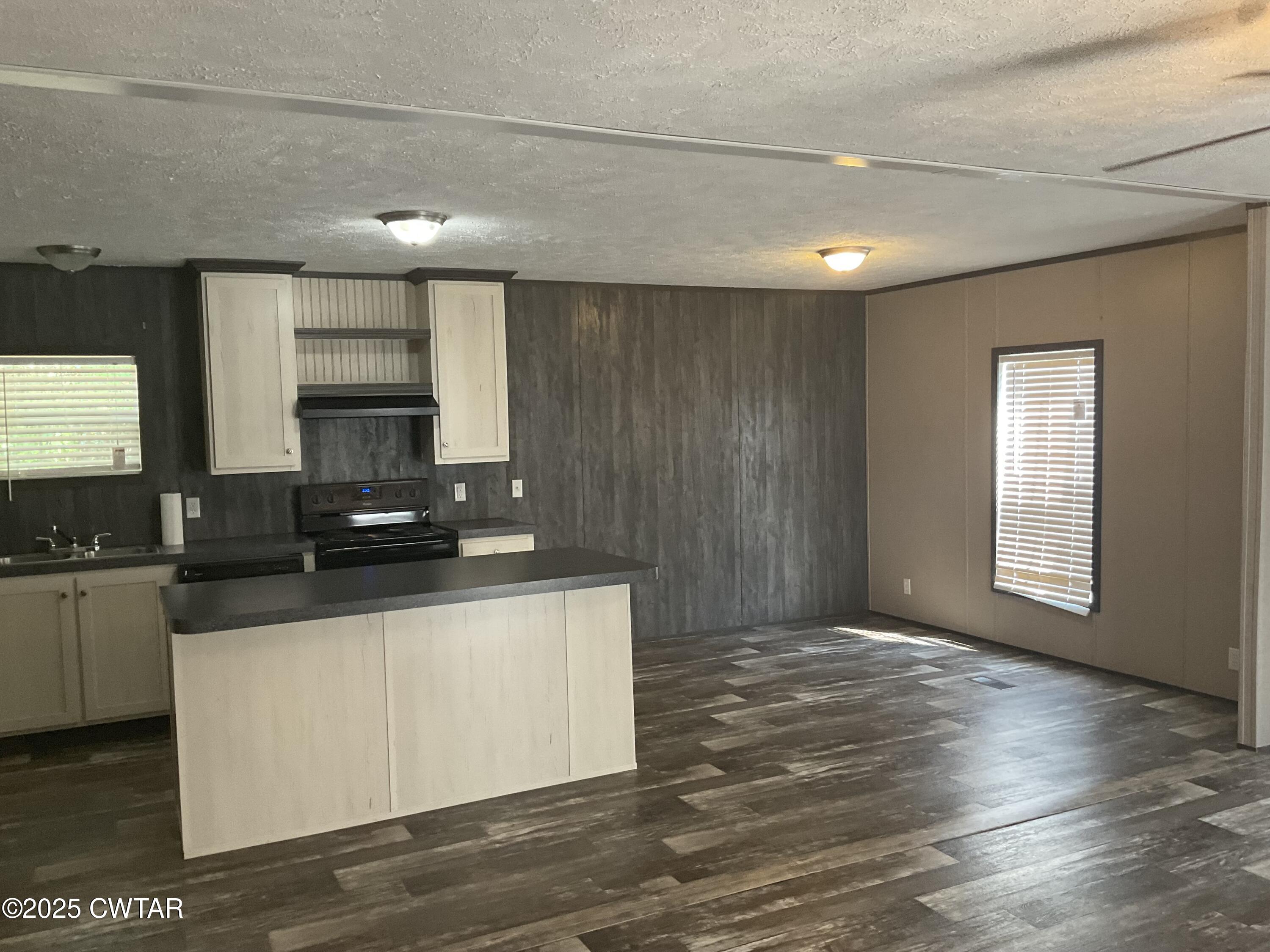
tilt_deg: -2.8
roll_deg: +1.0
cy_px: 476
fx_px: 1064
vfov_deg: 48.2
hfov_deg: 61.7
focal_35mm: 29
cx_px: 635
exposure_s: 1/60
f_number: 1.8
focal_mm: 3
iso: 125
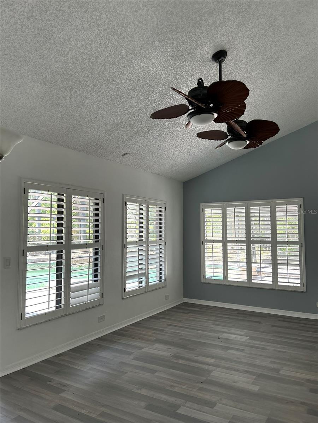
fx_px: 318
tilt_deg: +3.7
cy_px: 212
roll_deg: +0.1
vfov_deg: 67.3
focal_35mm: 26
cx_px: 159
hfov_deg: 53.1
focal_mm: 5.7
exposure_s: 1/120
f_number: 1.5
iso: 64
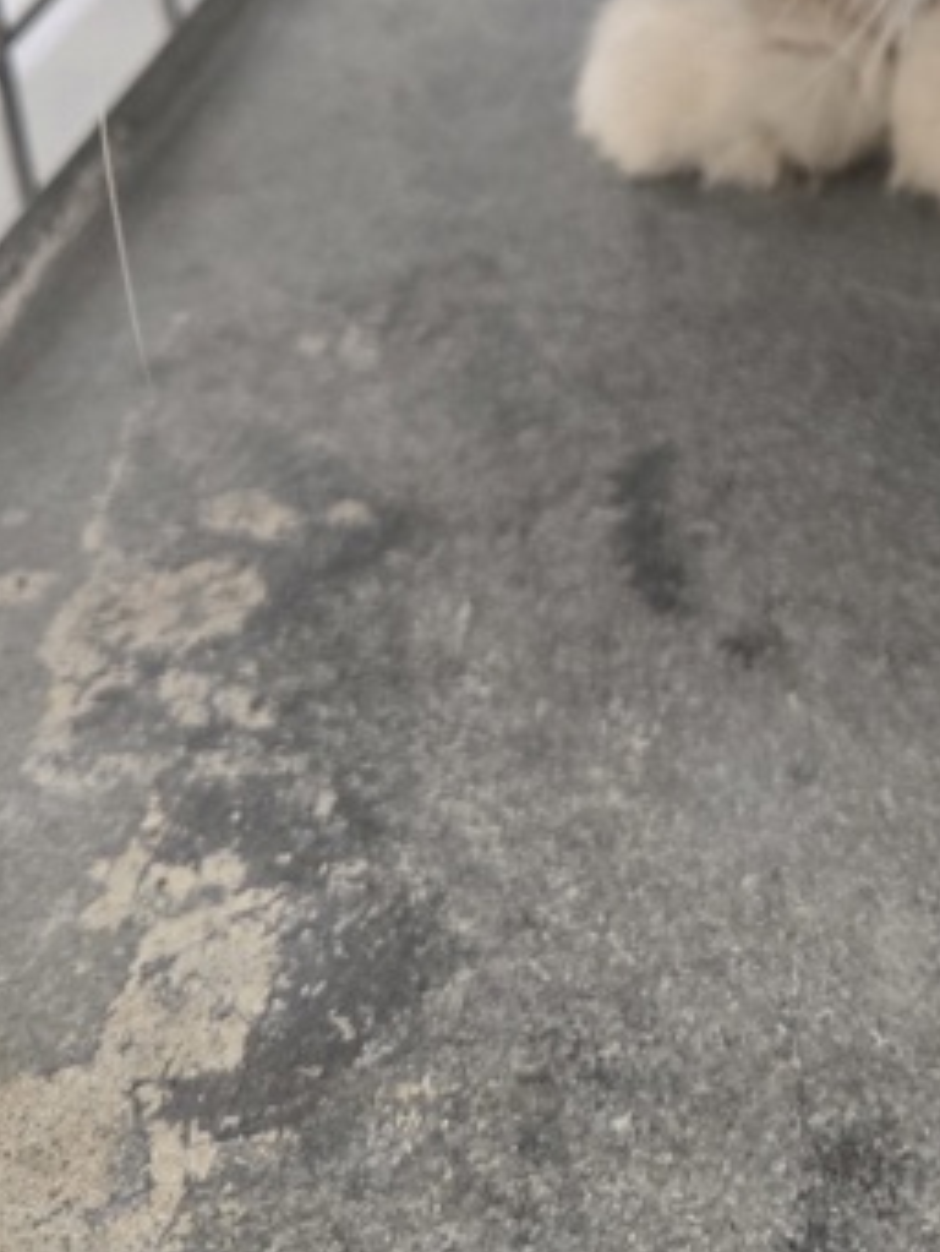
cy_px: -158
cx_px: 973
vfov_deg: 25.8
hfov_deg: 20.5
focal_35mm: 69
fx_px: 2497
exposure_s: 1/54.6
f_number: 1.8
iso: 320
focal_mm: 5.4
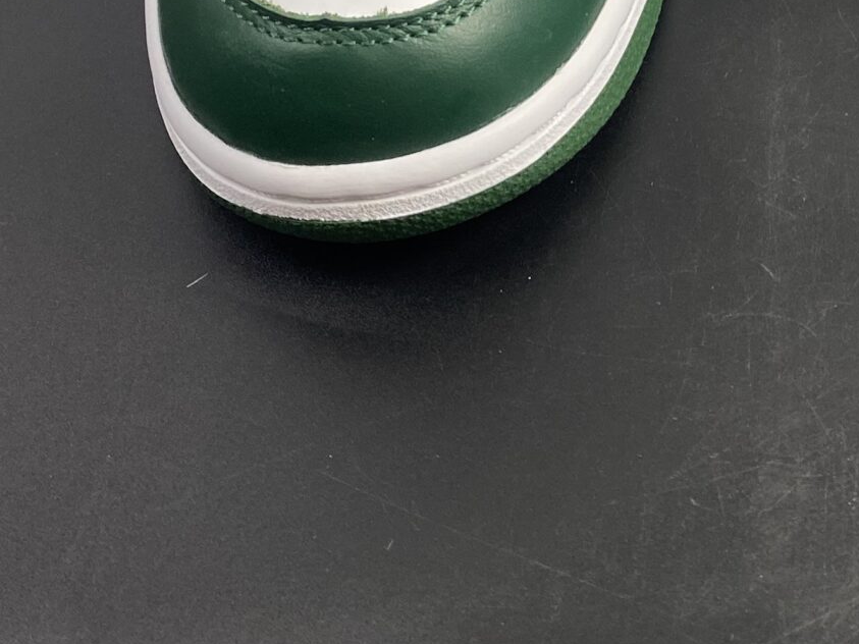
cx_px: 815
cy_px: -225
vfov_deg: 17.4
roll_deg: +0.1
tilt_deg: -35.4
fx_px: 1960
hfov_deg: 23.9
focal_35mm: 79
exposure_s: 1/100
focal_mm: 4.25
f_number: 1.8
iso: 100
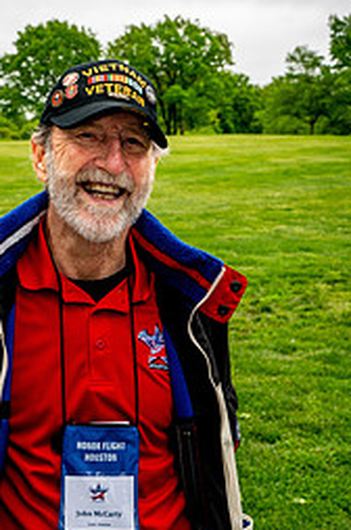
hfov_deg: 18.9
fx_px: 1044
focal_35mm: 71
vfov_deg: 28.5
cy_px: 244
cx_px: 57
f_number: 8
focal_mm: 40
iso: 500
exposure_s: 1/640
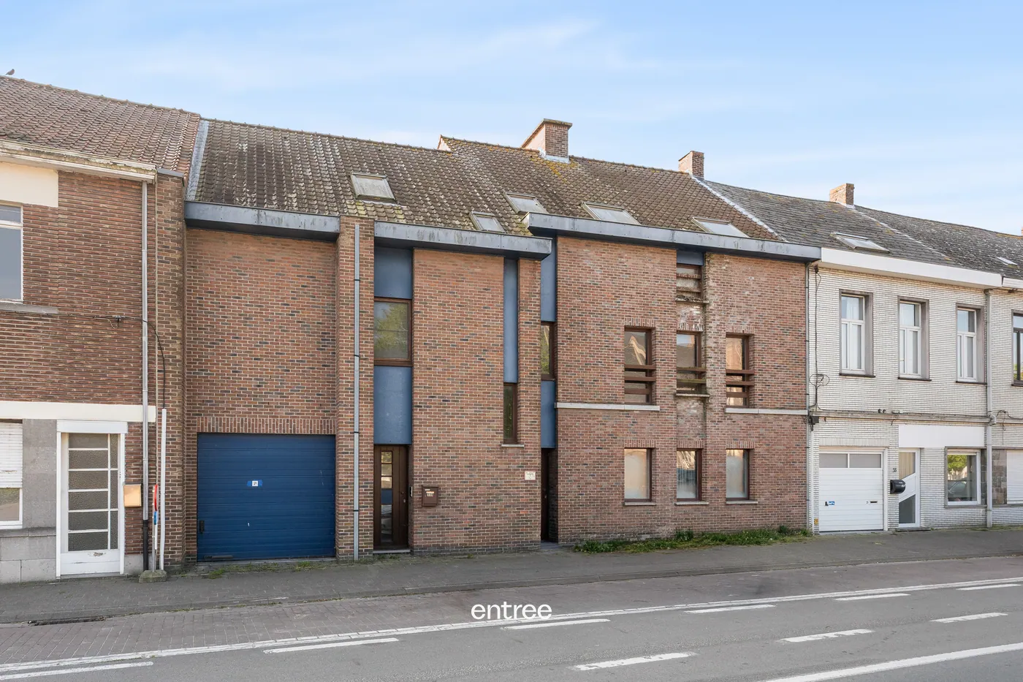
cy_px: 341
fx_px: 398
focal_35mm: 14
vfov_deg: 81.2
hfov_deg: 104.3
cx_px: 512
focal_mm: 14
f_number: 11
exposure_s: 1/125
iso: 250
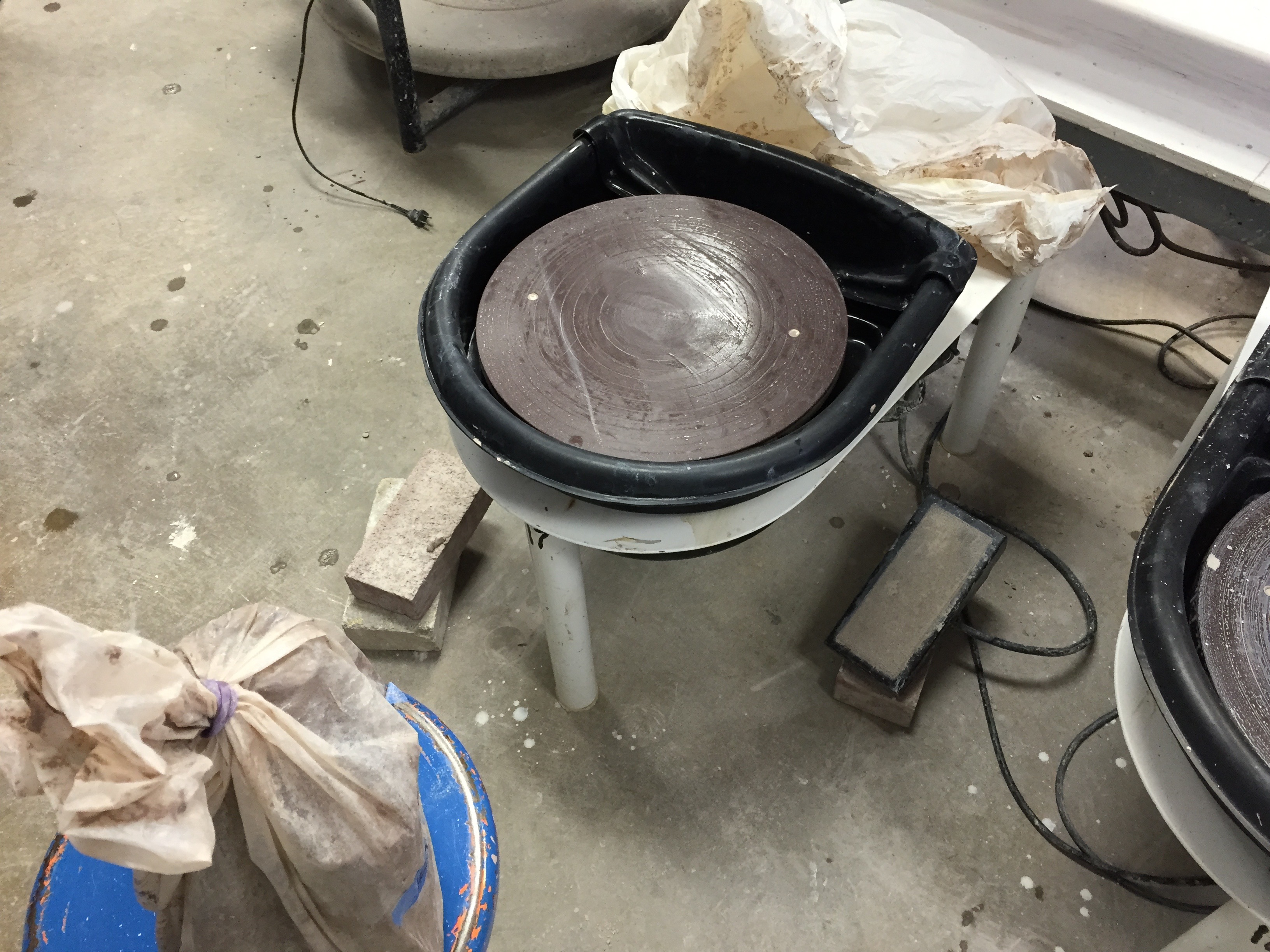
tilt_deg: -51.7
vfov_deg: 48.2
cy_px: 476
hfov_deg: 61.7
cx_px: 635
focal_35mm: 29
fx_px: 1064
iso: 125
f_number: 2.2
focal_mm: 4.15
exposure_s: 1/30
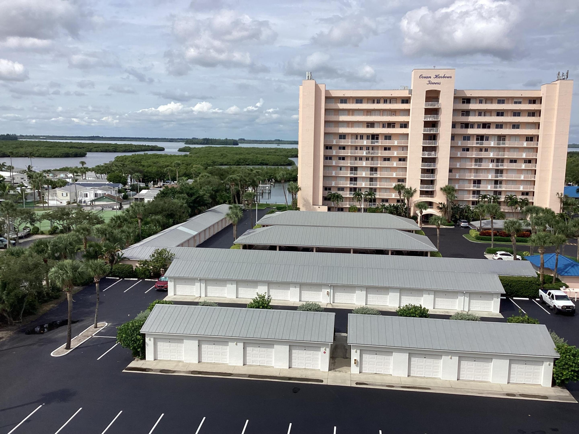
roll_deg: -0.3
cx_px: 290
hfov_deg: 58.4
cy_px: 217
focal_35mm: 31
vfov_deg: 45.4
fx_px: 519
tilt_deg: -9.0
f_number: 2.4
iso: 25
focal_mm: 3.3
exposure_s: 1/2262
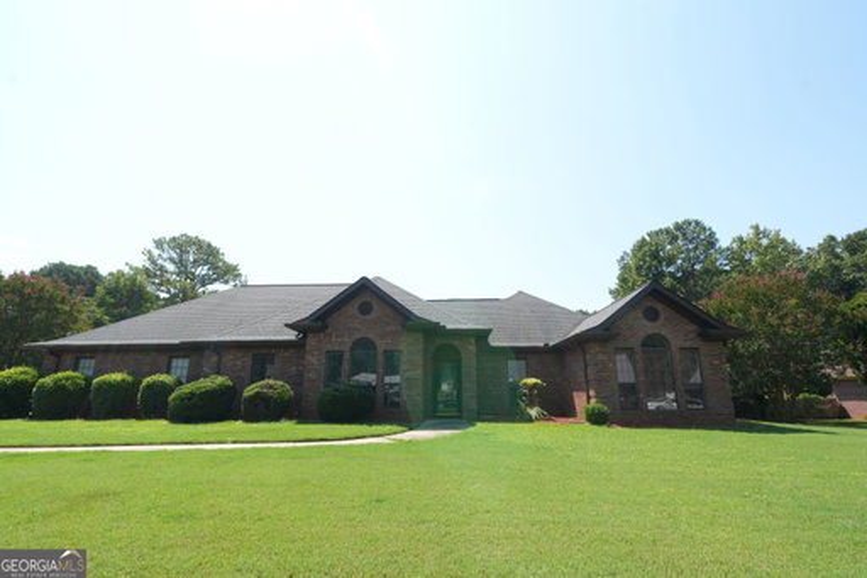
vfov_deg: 72.0
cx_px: 434
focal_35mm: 16
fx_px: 397
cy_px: 289
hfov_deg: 95.0
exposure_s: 1/125
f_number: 13
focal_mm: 11
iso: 250
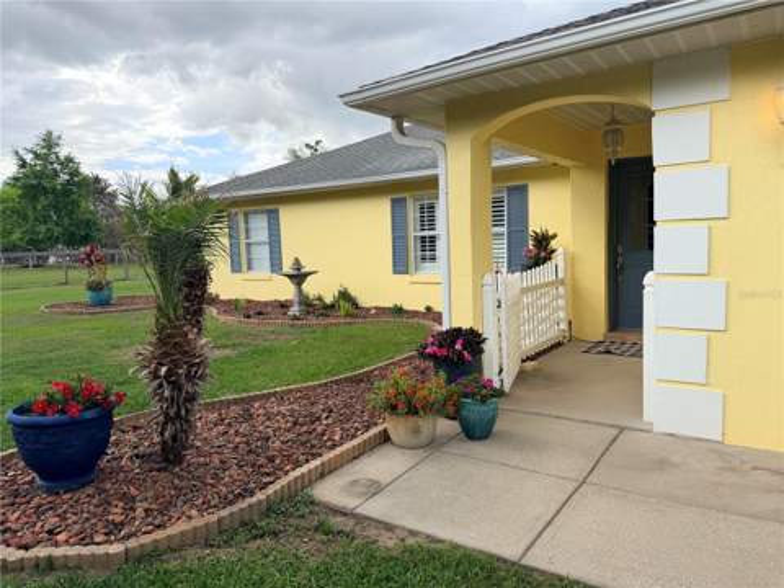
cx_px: 392
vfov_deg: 56.8
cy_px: 294
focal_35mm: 24
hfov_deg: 71.6
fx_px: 544
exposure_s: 1/1585
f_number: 1.78
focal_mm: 6.76
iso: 100
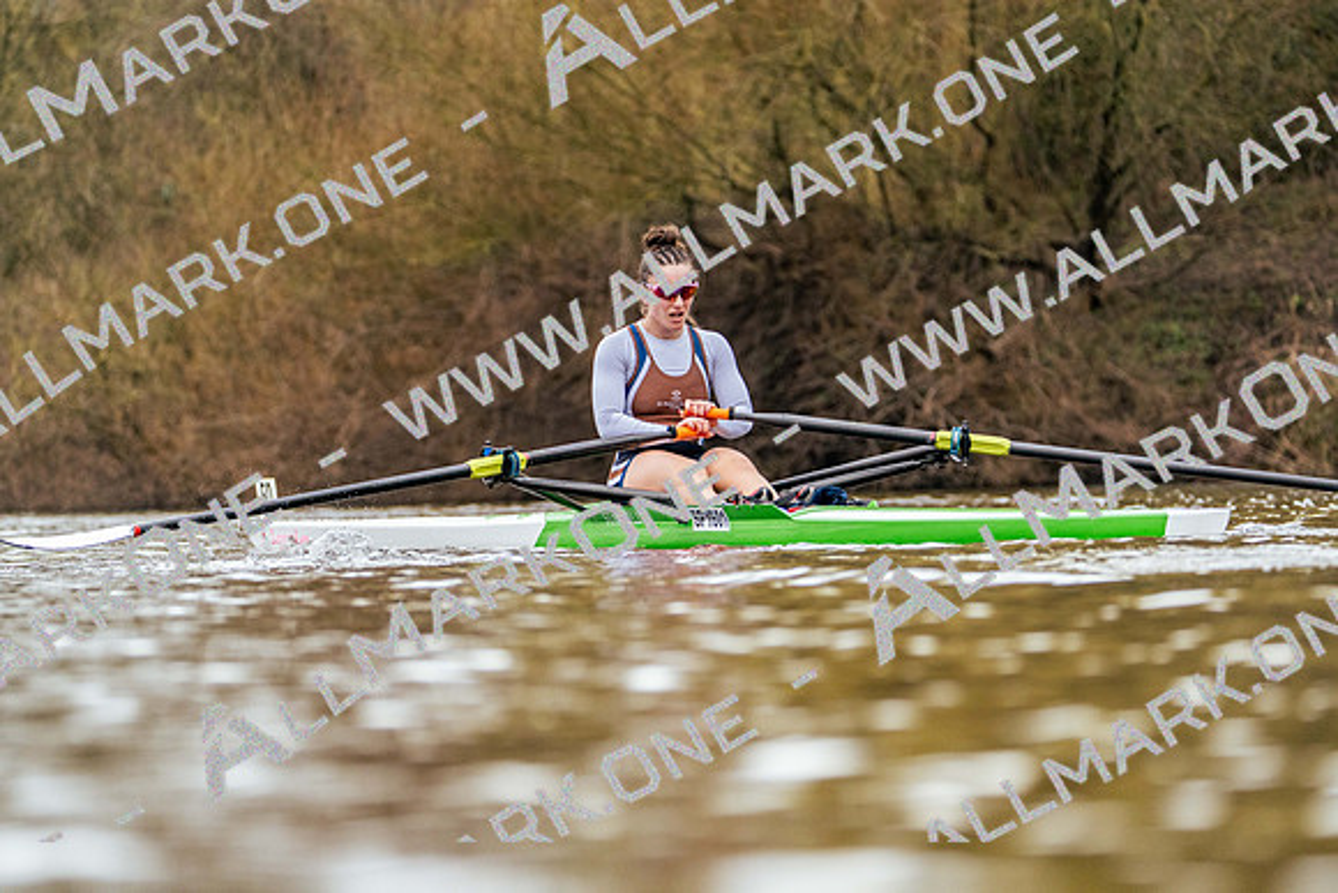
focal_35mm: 293
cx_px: 669
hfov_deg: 7.0
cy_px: 446
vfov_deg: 4.7
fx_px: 10892
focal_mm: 293
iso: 2500
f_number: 6.3
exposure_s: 1/2000
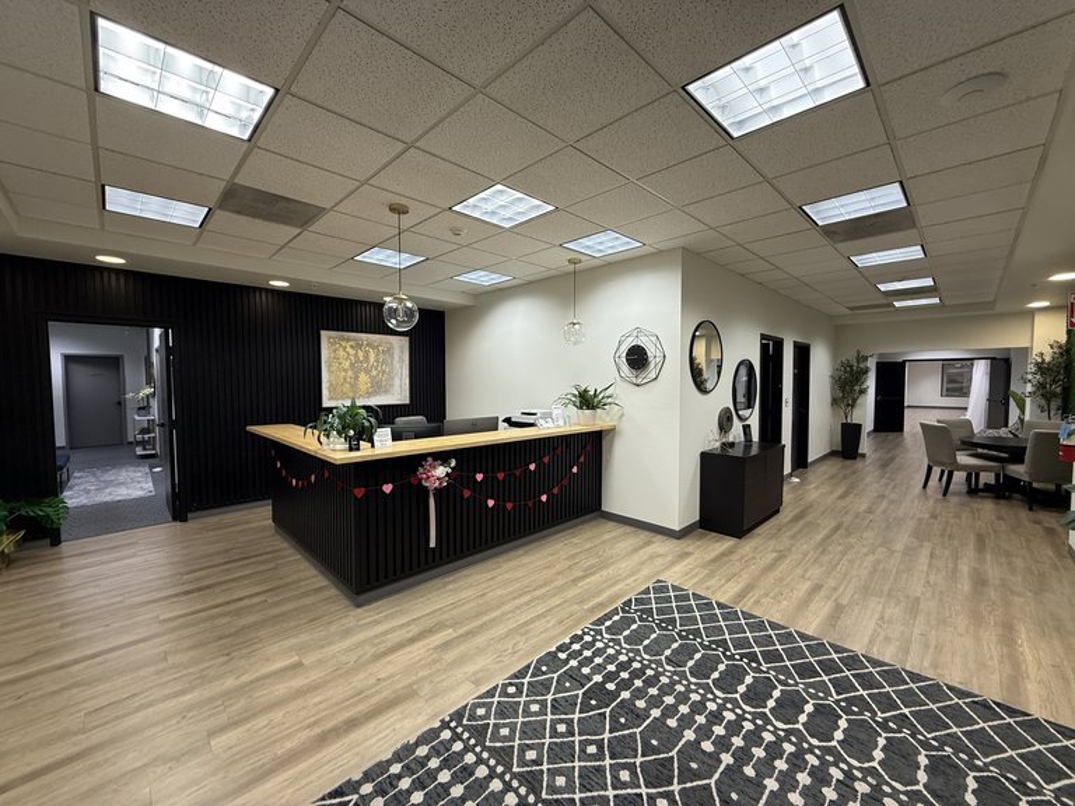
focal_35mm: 14
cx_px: 538
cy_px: 403
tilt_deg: -2.5
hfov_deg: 102.1
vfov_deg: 85.7
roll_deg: +0.5
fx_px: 435
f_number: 2.2
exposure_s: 1/120
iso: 125
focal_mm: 2.22
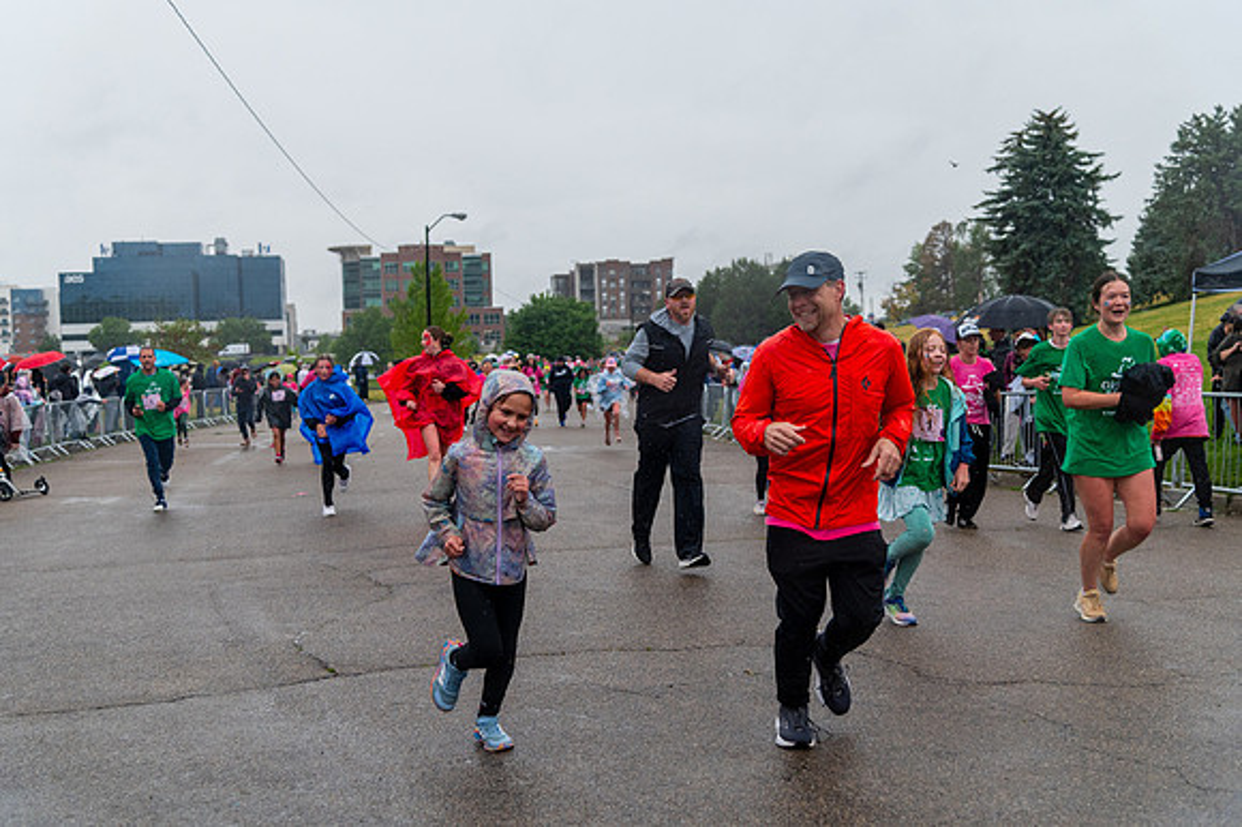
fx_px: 1586
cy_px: 414
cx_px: 621
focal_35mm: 46
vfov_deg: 29.2
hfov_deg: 42.8
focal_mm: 46
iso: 1600
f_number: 4
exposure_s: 1/3200
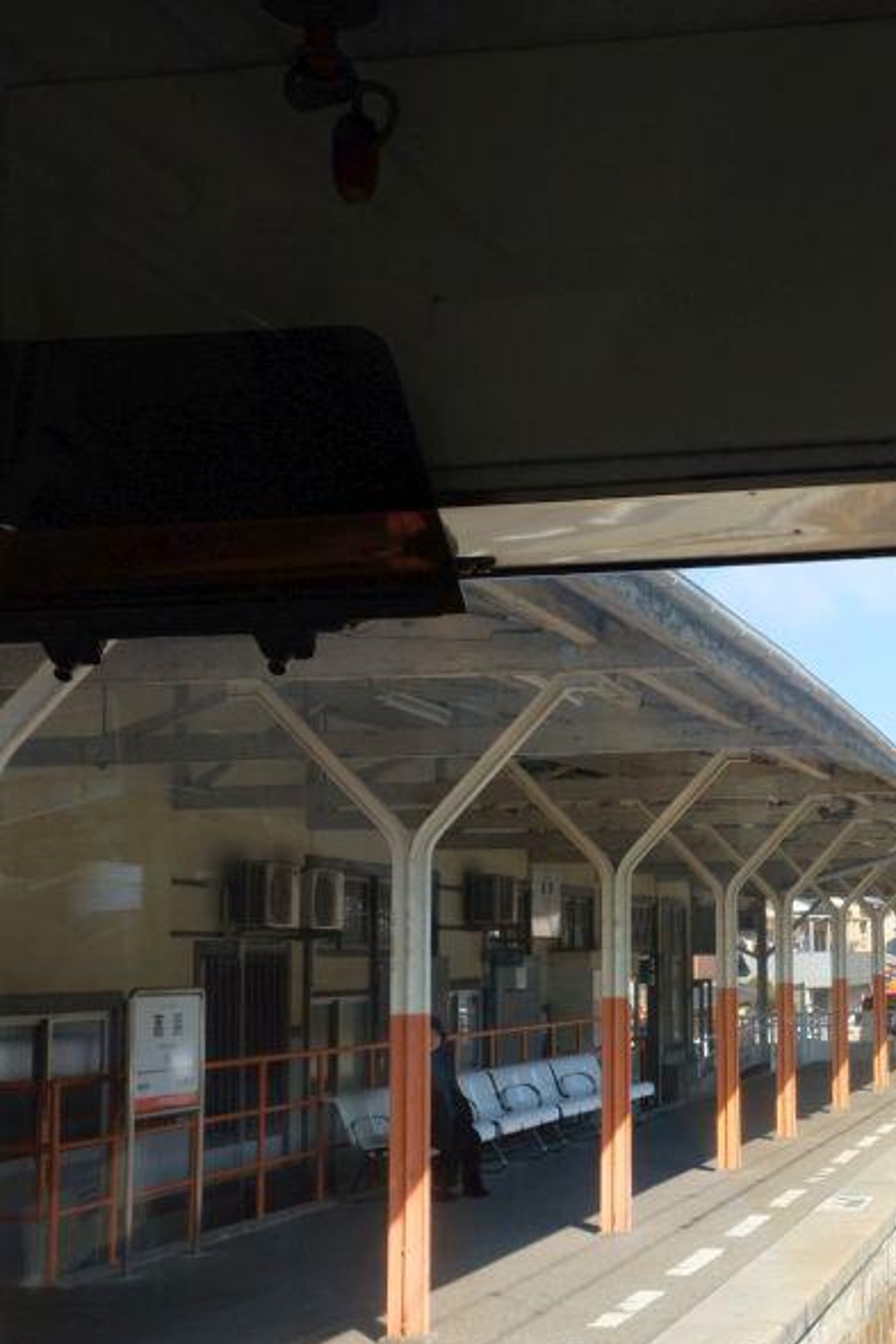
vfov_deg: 36.2
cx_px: 989
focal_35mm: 55
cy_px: 666
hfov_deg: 23.1
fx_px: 2052
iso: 400
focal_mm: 24.3
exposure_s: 1/280
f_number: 8
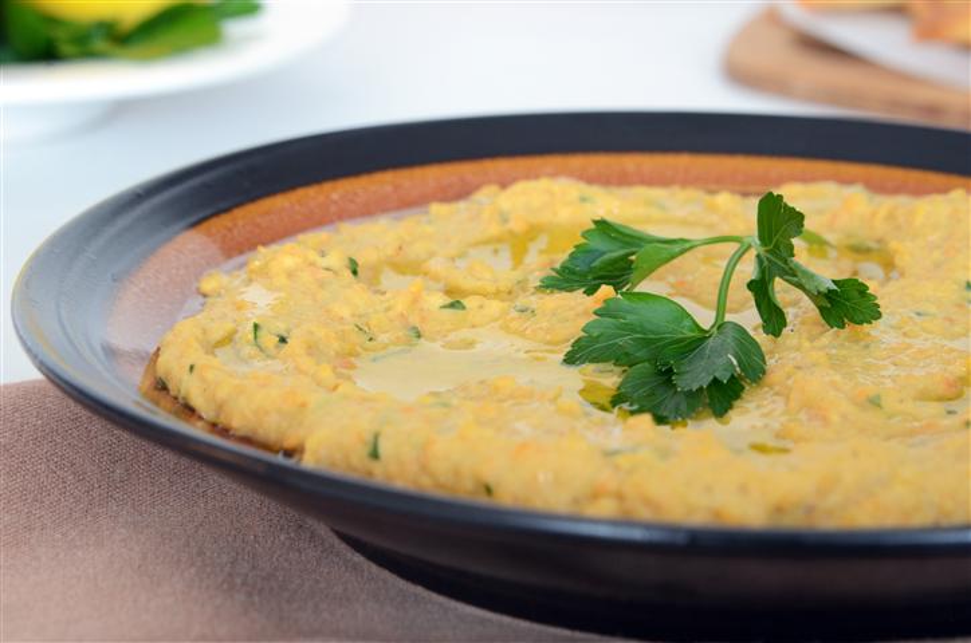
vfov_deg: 13.4
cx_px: 486
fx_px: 2746
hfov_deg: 20.1
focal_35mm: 102
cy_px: 322
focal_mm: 68
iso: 800
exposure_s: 1/6
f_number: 9
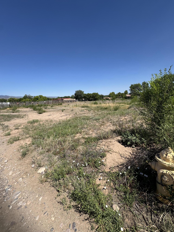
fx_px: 94
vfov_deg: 102.1
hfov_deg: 85.7
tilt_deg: -12.2
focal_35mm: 14
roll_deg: +2.4
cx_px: 87
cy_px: 116
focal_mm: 2.22
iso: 50
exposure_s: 1/2494
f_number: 2.2
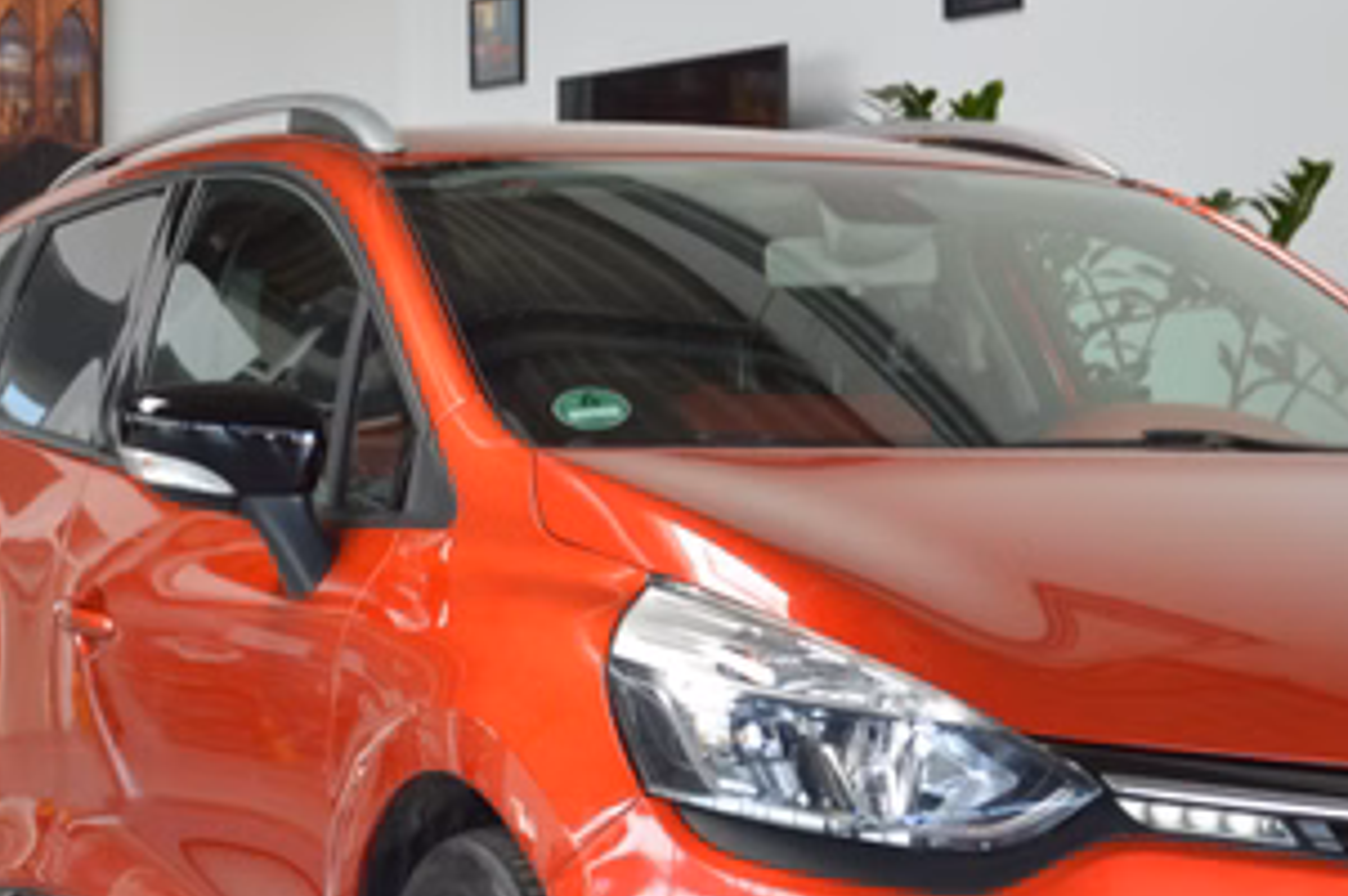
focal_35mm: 134
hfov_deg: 15.3
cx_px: 896
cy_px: 703
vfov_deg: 10.2
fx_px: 5012
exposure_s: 1/80
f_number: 4.8
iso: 400
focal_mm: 42
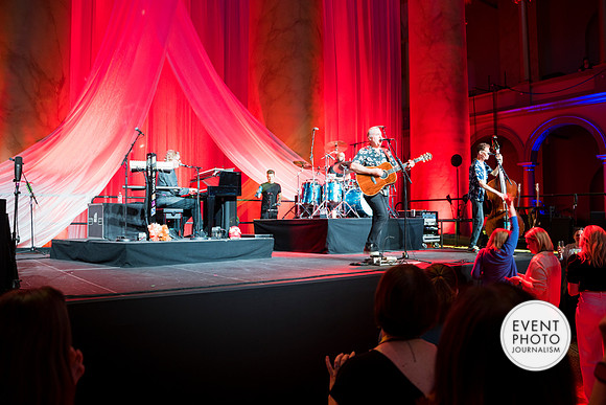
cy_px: 201
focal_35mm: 29
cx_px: 301
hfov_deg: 64.4
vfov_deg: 45.6
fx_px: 481
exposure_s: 1/40
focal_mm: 28
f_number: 4
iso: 800
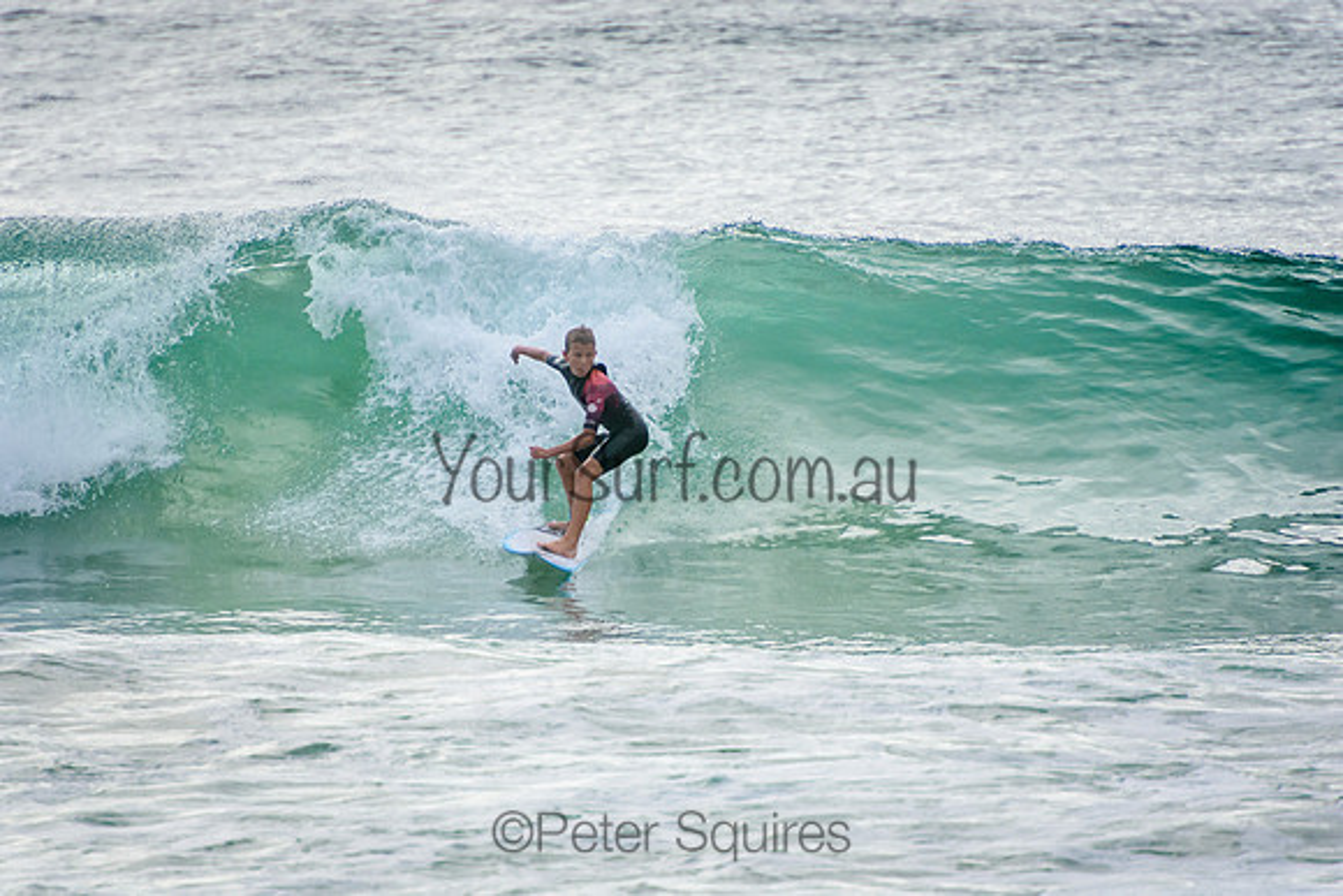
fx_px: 22388
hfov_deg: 3.4
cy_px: 448
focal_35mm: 600
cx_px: 672
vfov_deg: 2.3
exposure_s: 1/2000
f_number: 5.6
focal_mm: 400
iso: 400
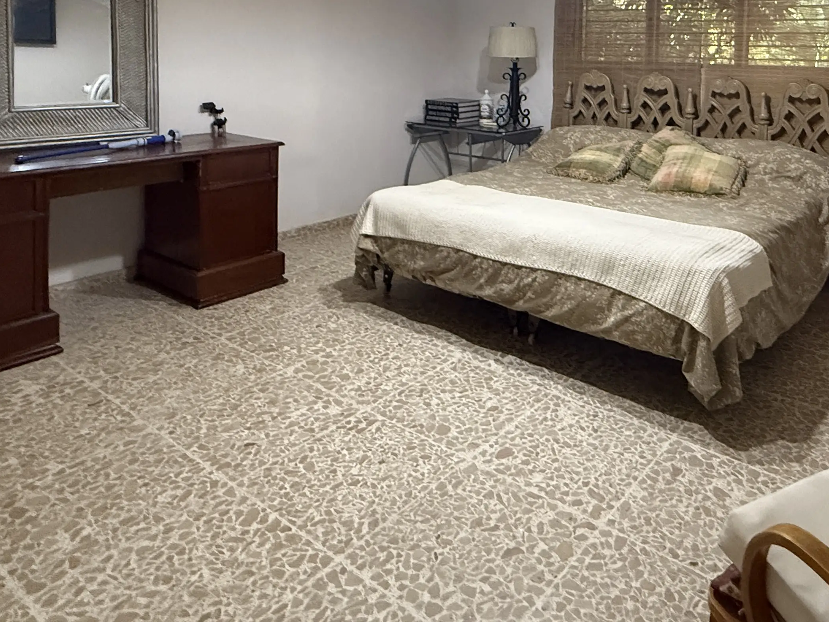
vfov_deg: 46.8
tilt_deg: -1.6
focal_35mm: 27
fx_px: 647
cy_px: 73
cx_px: 563
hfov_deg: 63.4
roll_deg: -0.9
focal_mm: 2.22
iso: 800
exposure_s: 1/60
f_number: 2.2
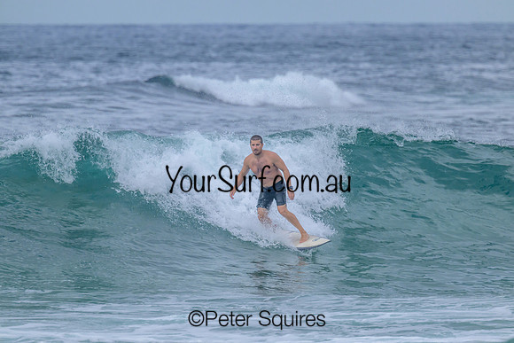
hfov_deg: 2.5
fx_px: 11699
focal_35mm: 819
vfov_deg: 1.7
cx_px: 257
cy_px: 172
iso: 1250
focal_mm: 800
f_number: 11
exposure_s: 1/2000
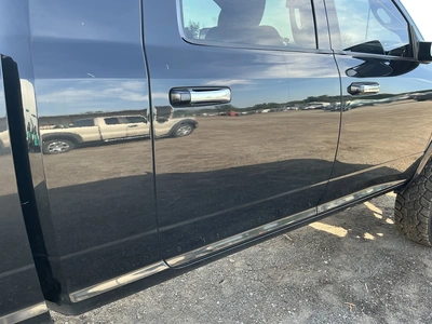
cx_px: 216
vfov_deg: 49.7
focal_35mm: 28
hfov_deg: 63.4
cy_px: 162
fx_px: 349
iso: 25
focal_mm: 3
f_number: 1.8
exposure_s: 1/122
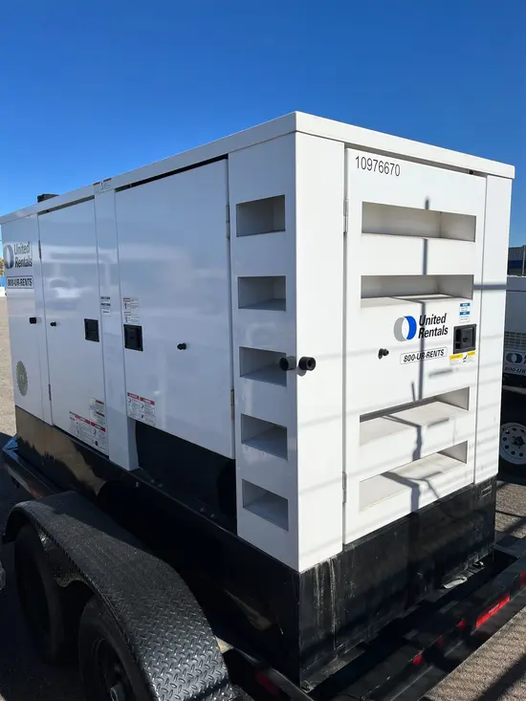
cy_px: 350
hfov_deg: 53.1
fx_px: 527
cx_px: 263
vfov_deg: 67.3
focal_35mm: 26
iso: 50
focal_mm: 5.1
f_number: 1.6
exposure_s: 1/9091
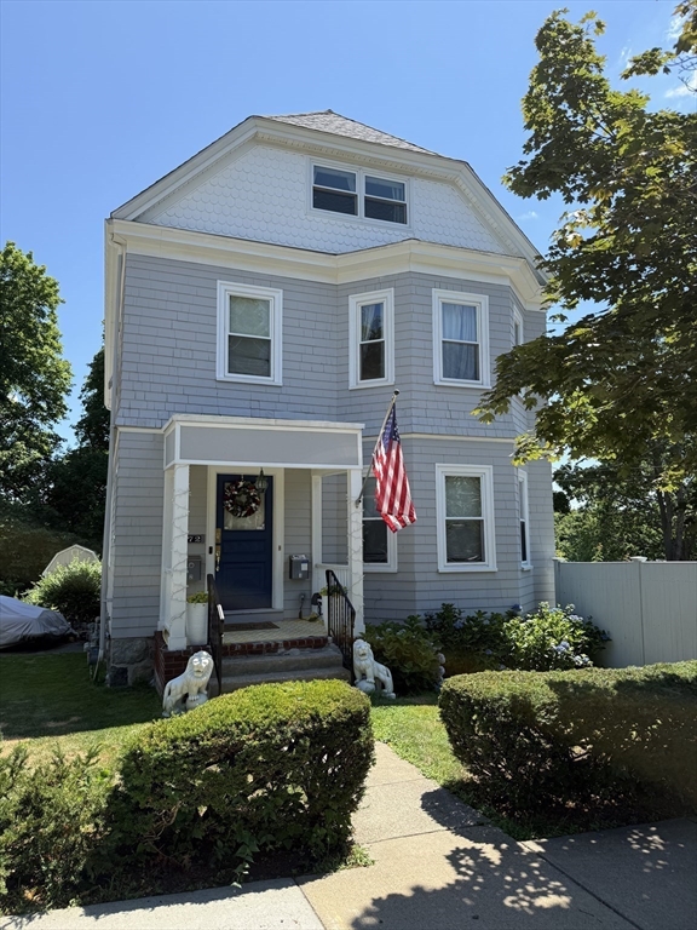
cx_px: 348
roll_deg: +0.0
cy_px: 465
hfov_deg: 56.8
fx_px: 644
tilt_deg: +5.6
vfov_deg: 71.6
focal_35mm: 24
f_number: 1.78
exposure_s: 1/2110
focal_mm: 6.76
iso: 80
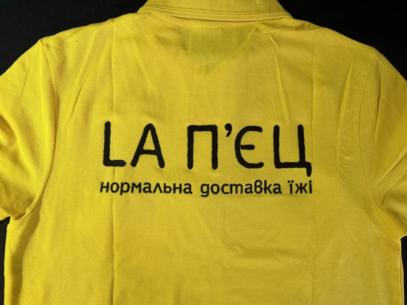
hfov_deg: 69.4
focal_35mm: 25
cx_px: 200
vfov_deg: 54.9
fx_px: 294
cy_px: 159
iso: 250
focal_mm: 6.86
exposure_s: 1/92
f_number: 1.78
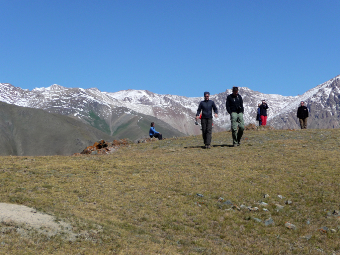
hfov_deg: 20.4
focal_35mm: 96
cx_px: 170
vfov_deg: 15.4
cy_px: 128
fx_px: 943
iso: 100
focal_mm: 16.3
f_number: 4.7
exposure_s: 1/1000
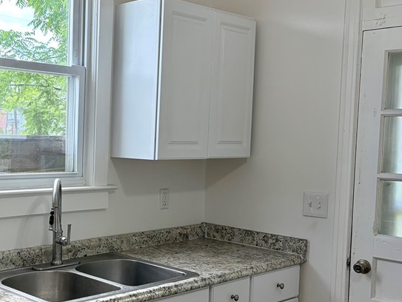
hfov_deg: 37.1
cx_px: 64
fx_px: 569
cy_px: 171
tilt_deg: -3.2
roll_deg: -0.9
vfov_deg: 29.7
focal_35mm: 49
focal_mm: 5.96
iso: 64
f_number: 1.6
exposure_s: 1/200
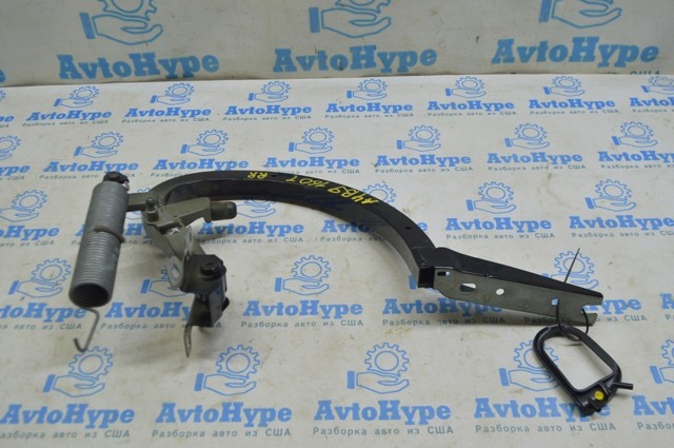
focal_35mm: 36
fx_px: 673
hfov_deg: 53.2
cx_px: 337
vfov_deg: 36.8
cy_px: 224
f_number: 5.6
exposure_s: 1/40
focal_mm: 24
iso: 400
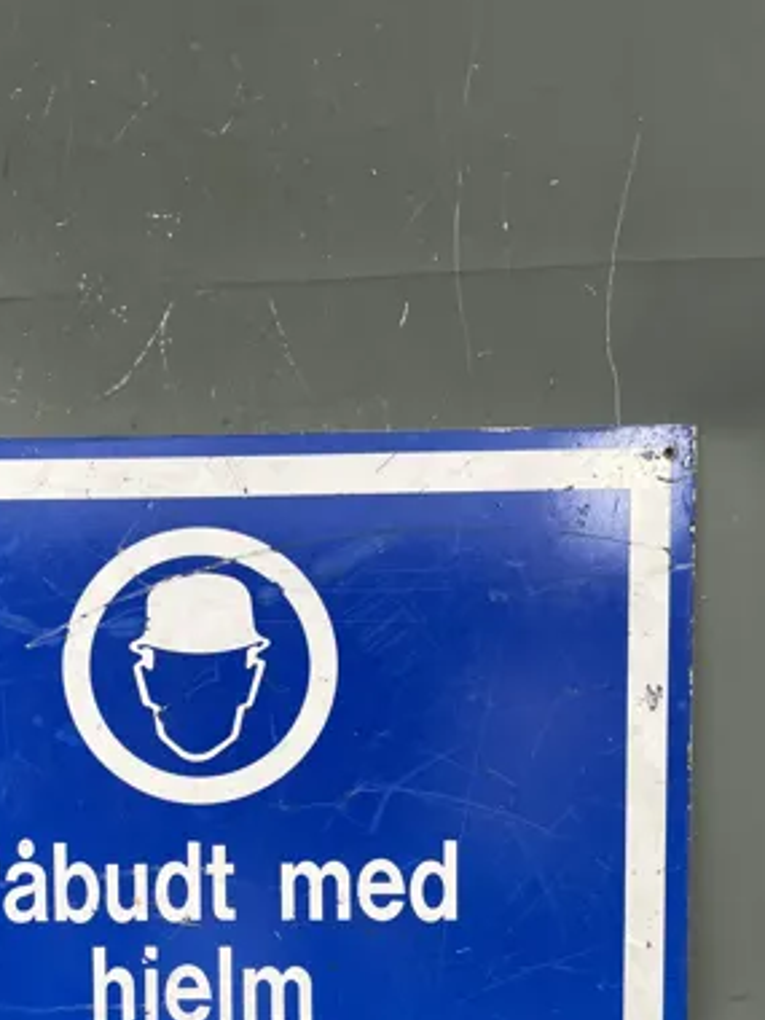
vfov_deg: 44.4
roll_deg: +1.2
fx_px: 1208
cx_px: 196
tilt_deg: -27.8
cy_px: 757
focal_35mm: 41
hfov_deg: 34.4
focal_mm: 5.1
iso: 32
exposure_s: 1/131
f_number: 1.6
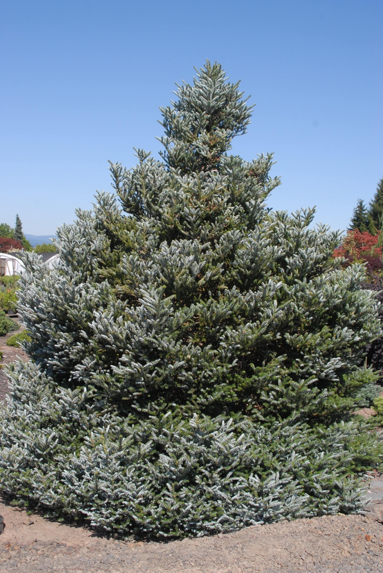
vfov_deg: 46.4
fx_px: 669
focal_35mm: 42
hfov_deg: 32.0
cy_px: 286
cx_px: 192
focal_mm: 28
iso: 400
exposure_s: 1/350
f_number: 10
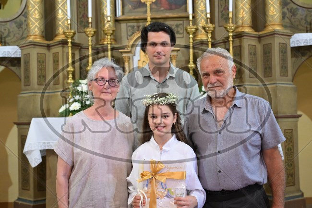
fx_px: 416
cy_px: 104
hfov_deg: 41.1
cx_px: 156
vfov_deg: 28.1
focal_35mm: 48
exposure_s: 1/125
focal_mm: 48
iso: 5000
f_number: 4.5
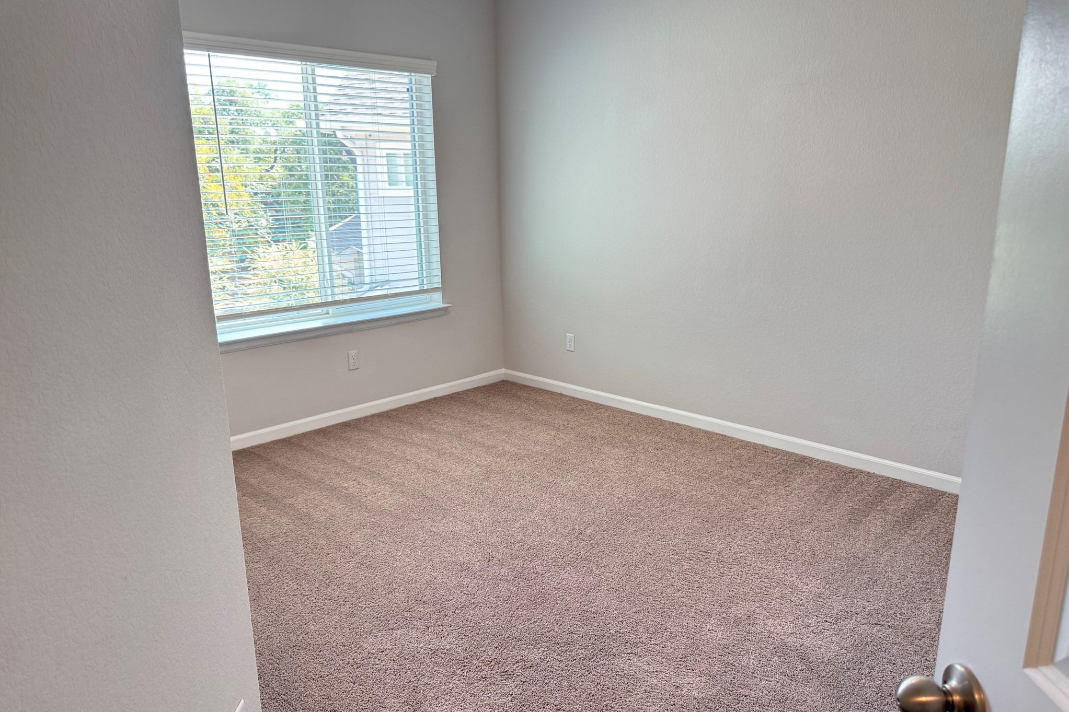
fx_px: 742
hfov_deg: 71.5
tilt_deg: -13.2
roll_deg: +1.9
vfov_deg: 51.3
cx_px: 534
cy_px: 372
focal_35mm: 25
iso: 160
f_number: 1.78
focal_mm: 6.76
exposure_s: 1/60
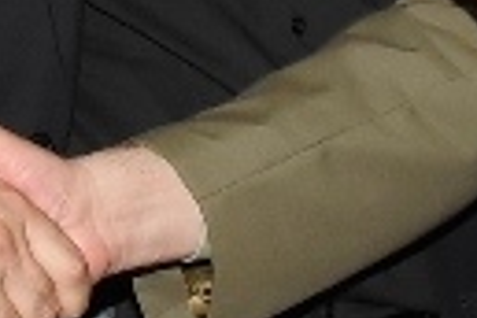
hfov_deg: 7.9
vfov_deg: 5.2
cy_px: -214
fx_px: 3458
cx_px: 15
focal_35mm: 261
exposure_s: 1/60
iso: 1600
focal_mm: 22
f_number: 8
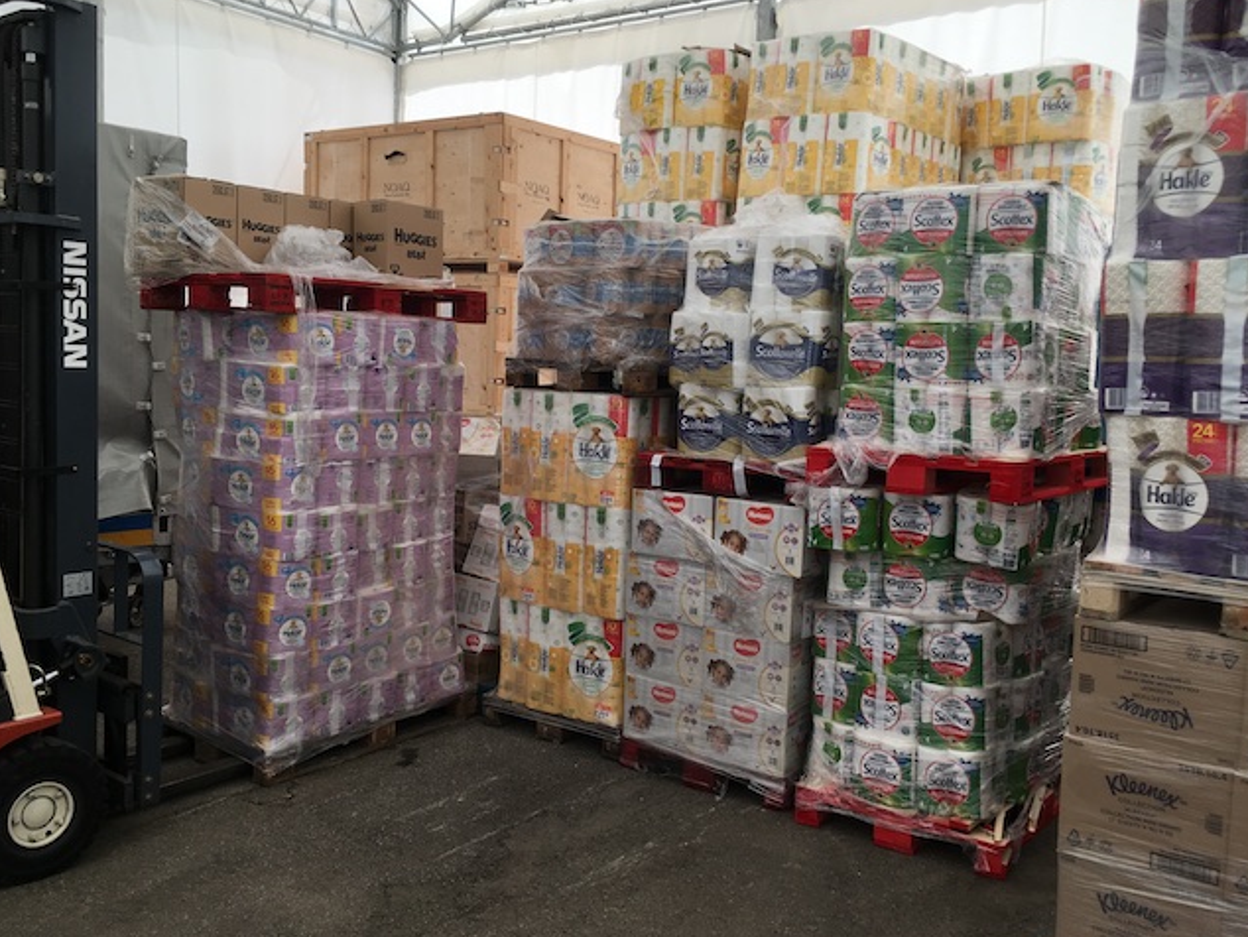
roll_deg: -3.2
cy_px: 464
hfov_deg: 56.8
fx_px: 1154
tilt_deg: -6.7
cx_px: 640
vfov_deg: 44.2
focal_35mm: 32
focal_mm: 4.15
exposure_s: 1/204
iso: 25
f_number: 2.2
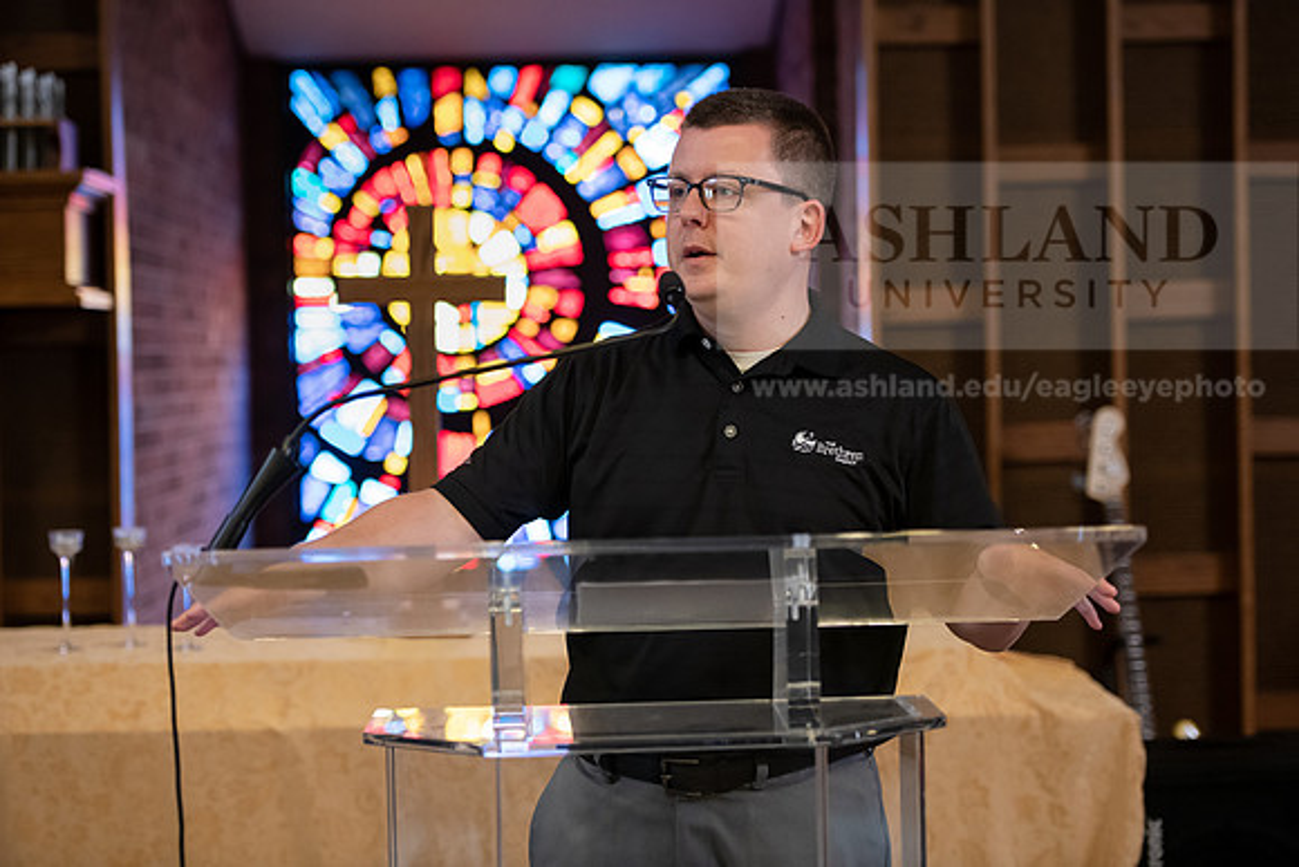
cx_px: 650
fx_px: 2887
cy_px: 434
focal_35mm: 80
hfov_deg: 25.4
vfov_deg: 17.1
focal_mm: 80
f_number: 3.2
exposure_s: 1/160
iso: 2000
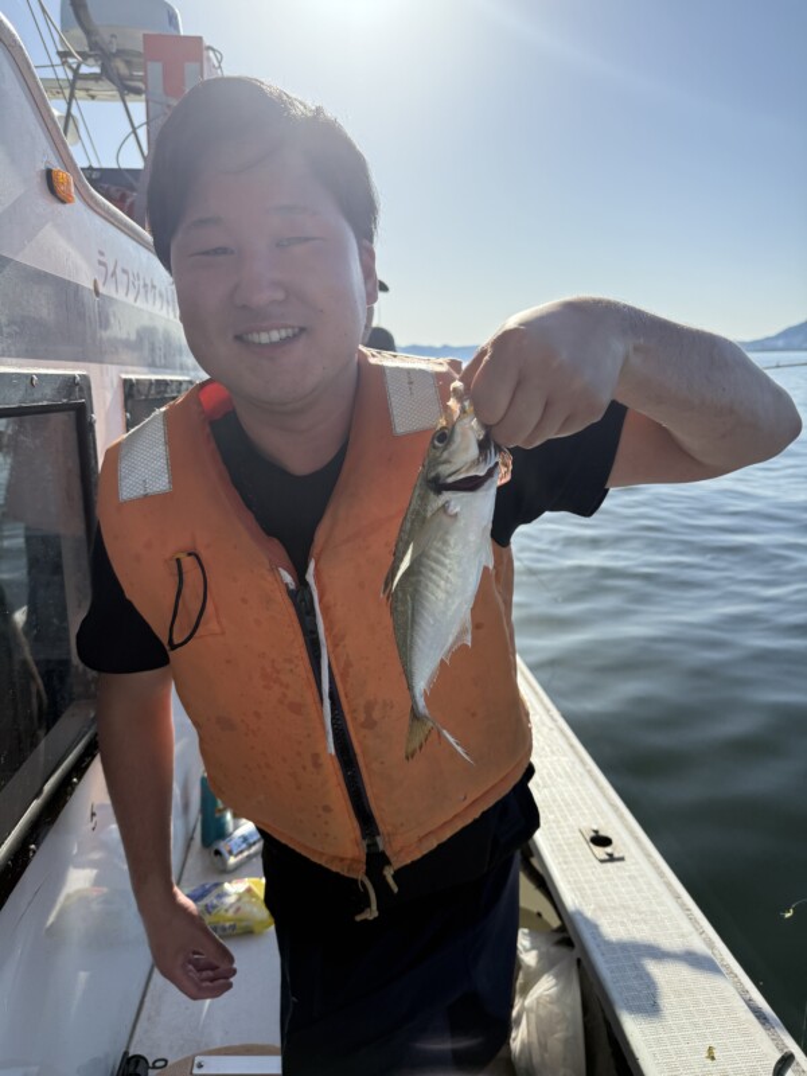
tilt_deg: -13.2
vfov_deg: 71.6
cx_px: 404
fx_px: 746
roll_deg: +2.1
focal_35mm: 24
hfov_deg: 56.8
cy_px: 538
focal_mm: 6.76
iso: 125
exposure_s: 1/5714
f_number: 1.78
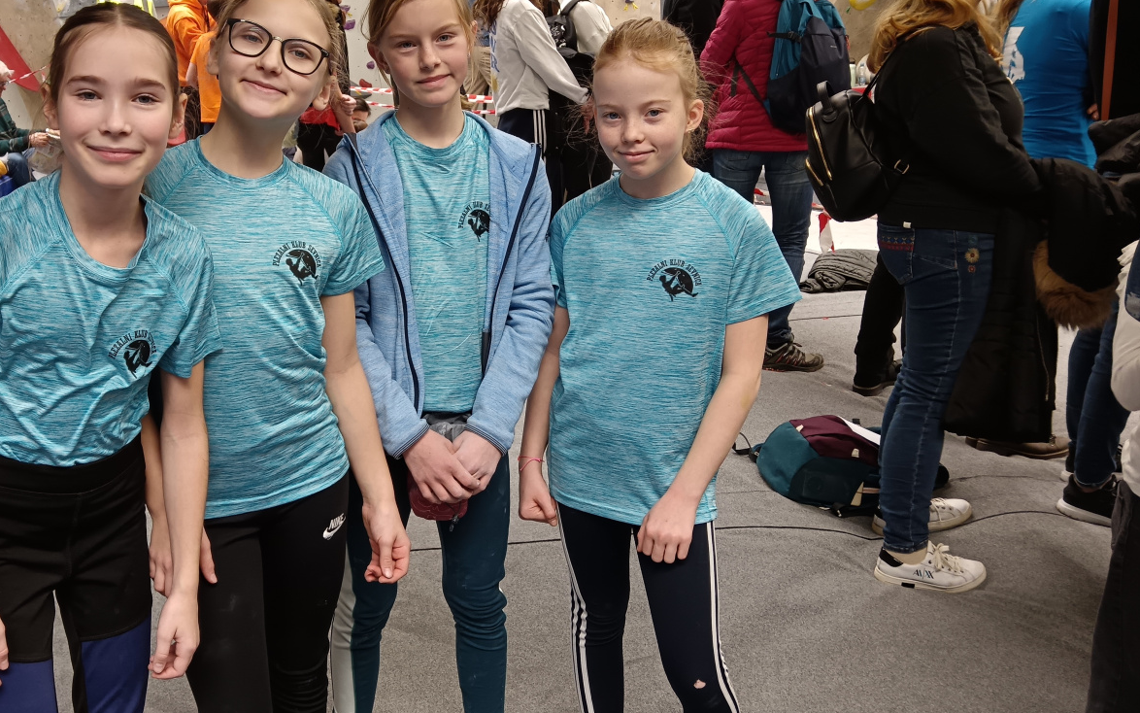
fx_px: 1212
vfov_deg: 32.7
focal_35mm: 39
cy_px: 299
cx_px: 377
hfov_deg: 49.5
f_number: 1.9
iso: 317
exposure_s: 1/50
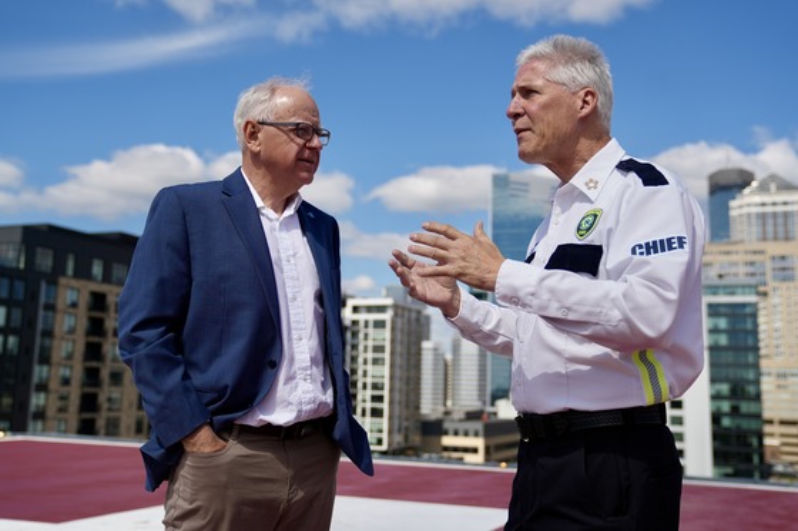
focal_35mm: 35
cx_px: 399
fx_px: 776
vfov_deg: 37.8
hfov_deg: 54.4
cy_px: 266
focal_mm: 35
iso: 100
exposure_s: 1/4000
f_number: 2.8
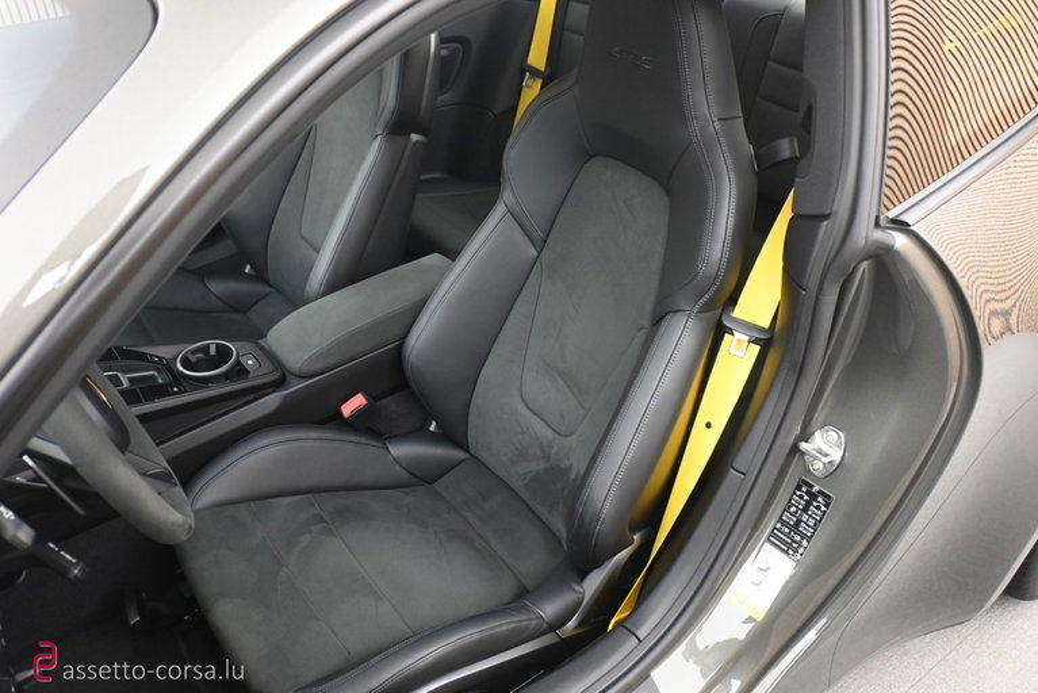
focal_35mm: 29
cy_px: 346
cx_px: 519
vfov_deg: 44.7
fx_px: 844
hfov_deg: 63.2
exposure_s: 1/30
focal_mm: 19.5
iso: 2000
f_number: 3.8
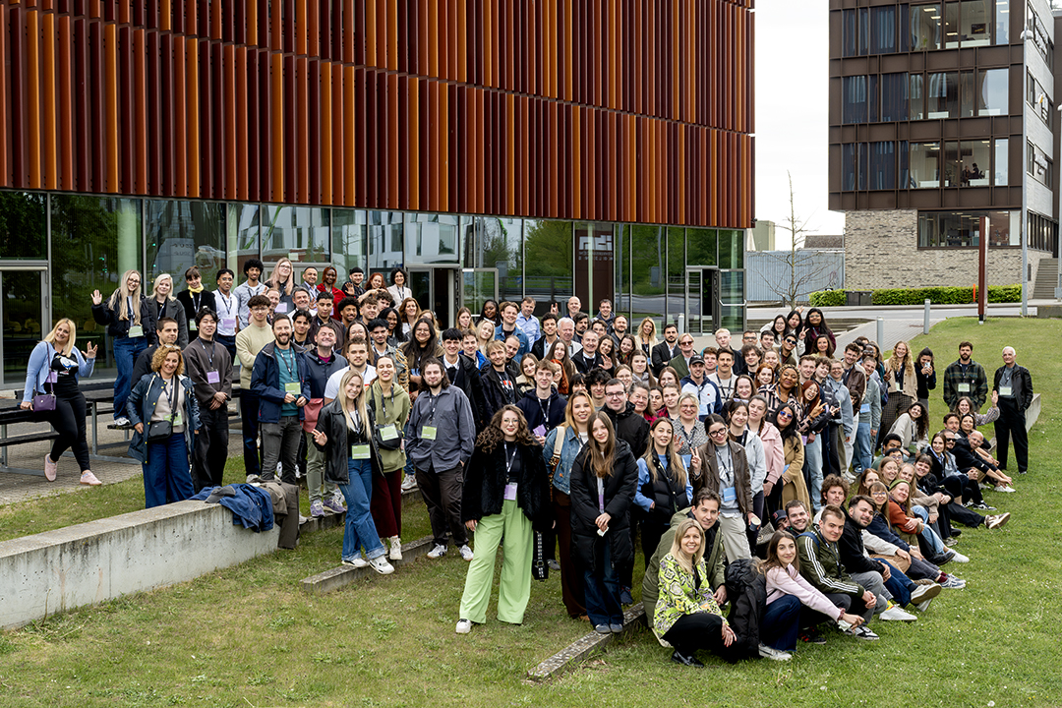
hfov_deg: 48.5
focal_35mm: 40
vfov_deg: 33.4
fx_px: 1180
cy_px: 354
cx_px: 531
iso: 1250
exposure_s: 1/250
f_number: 11
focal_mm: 40
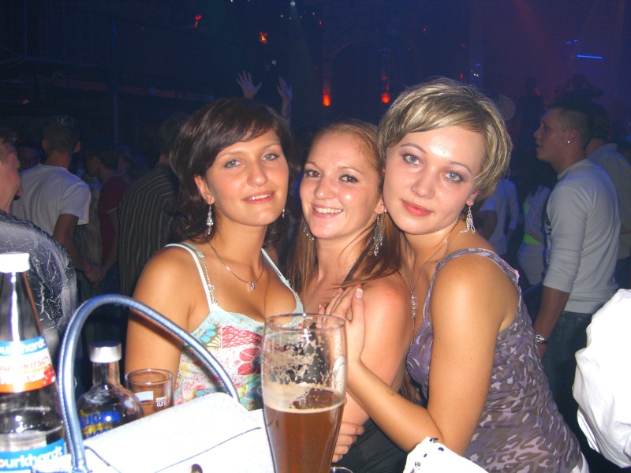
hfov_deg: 49.0
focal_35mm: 38
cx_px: 316
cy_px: 236
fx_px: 693
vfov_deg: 37.7
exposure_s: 1/60
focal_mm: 7.9
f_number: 2.8
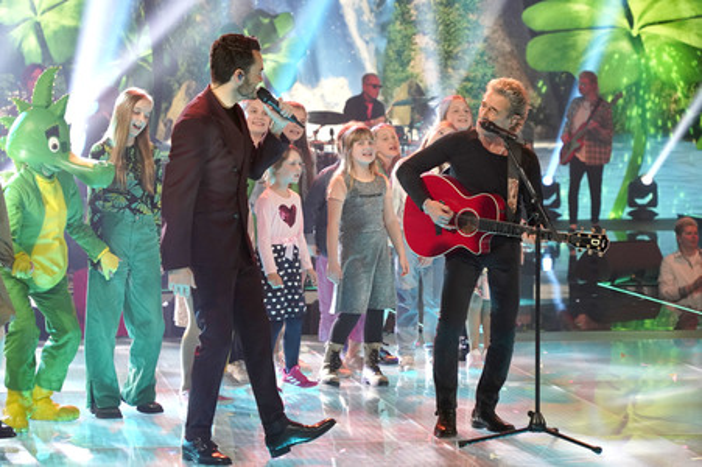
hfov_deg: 20.0
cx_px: 351
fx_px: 1987
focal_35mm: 102
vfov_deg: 13.4
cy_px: 234
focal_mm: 102
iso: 3200
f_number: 5.6
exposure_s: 1/160
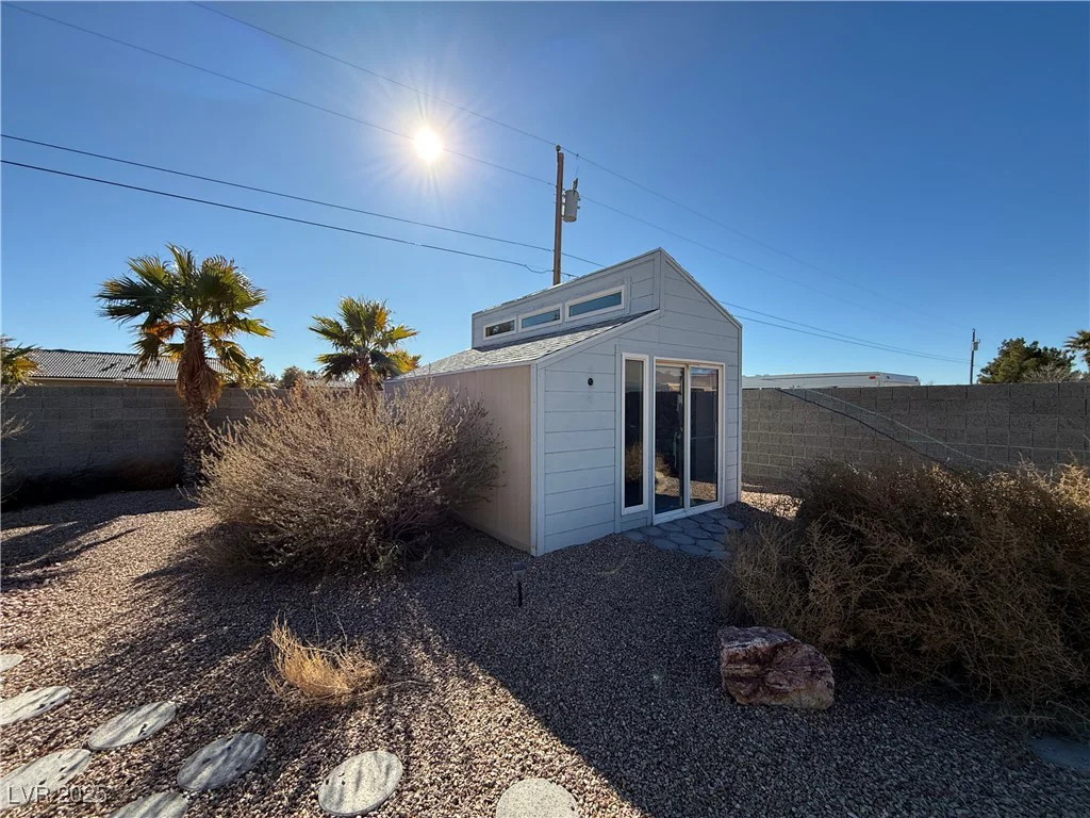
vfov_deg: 85.7
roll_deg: -0.2
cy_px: 409
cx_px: 545
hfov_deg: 102.1
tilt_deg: -0.4
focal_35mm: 14
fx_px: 441
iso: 50
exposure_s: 1/2092
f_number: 2.2
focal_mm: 2.22
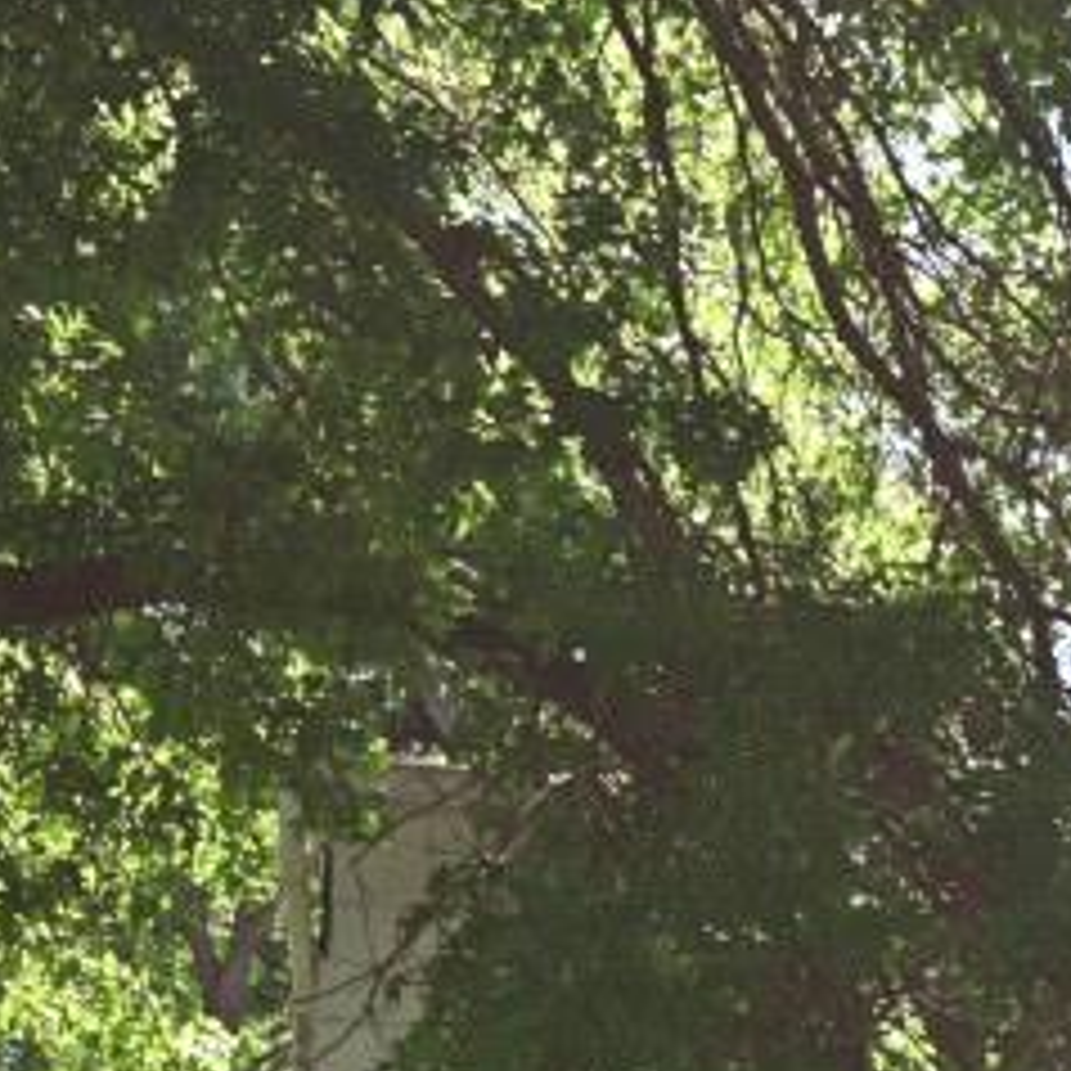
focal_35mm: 161
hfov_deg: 9.7
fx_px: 5636
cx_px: 2484
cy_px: 2084
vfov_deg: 10.1
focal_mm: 30
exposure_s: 1/250
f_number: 5.6
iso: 180
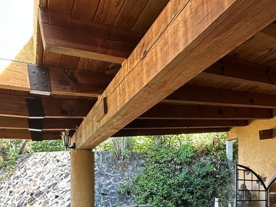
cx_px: 181
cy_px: 191
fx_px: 223
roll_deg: +0.5
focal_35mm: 28
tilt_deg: -0.3
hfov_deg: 62.1
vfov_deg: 44.6
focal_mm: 2.22
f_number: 2.2
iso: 125
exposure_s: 1/99
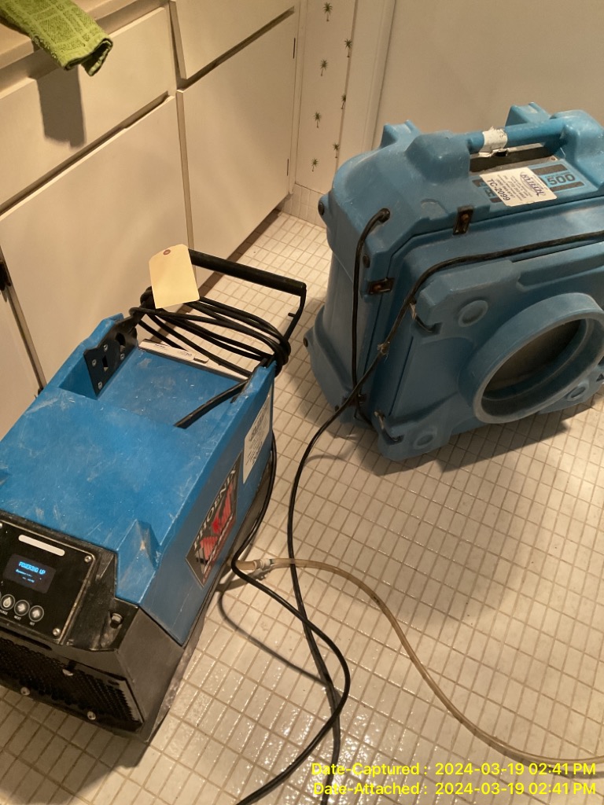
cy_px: 402
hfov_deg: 48.2
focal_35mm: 29
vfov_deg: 61.7
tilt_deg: -49.6
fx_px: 675
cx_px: 302
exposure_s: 1/60
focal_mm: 3
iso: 200
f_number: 1.8
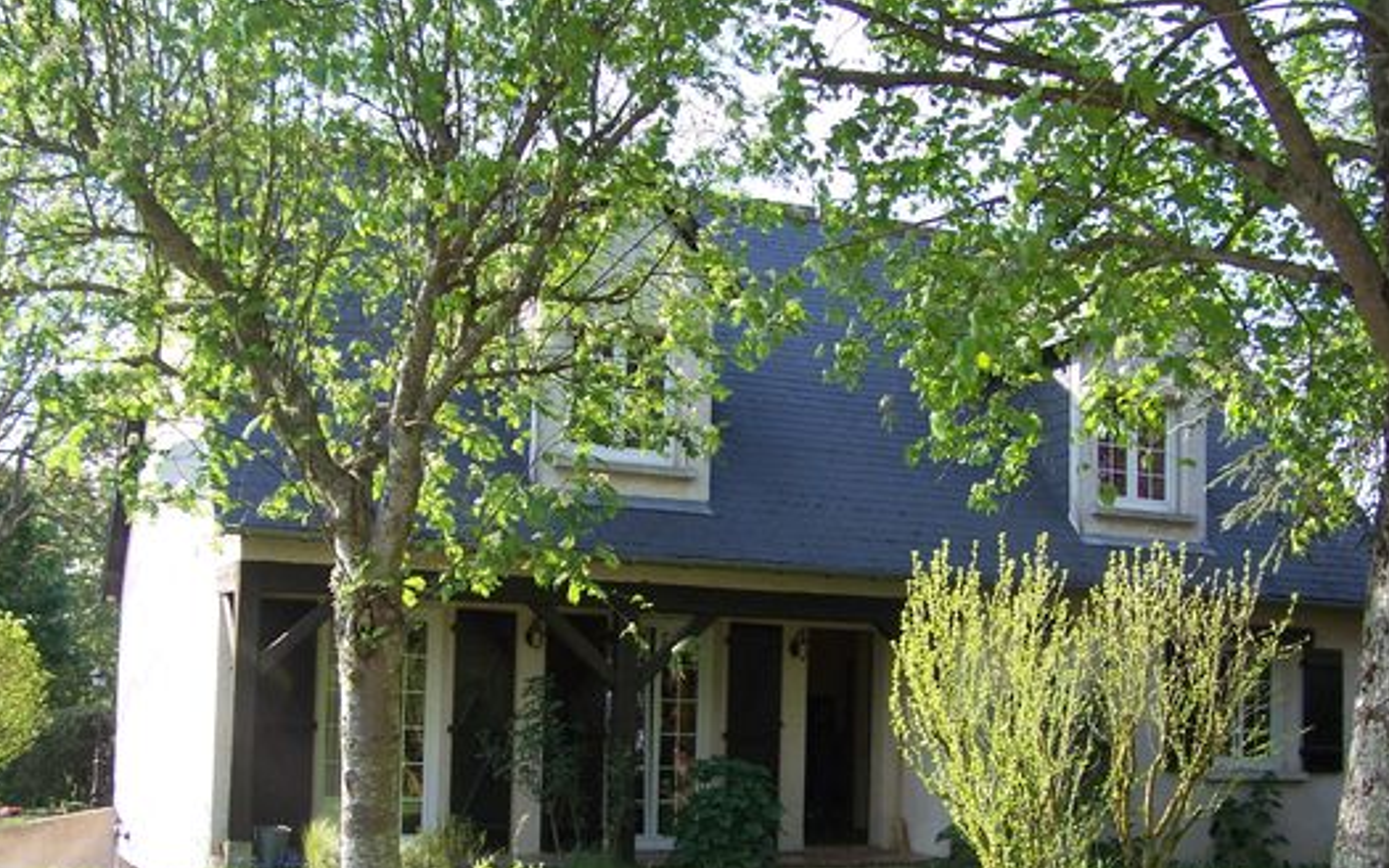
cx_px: 773
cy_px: 587
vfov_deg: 27.8
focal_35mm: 46
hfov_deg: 43.4
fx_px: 1741
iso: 80
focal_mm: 6.3
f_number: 2.8
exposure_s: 1/250
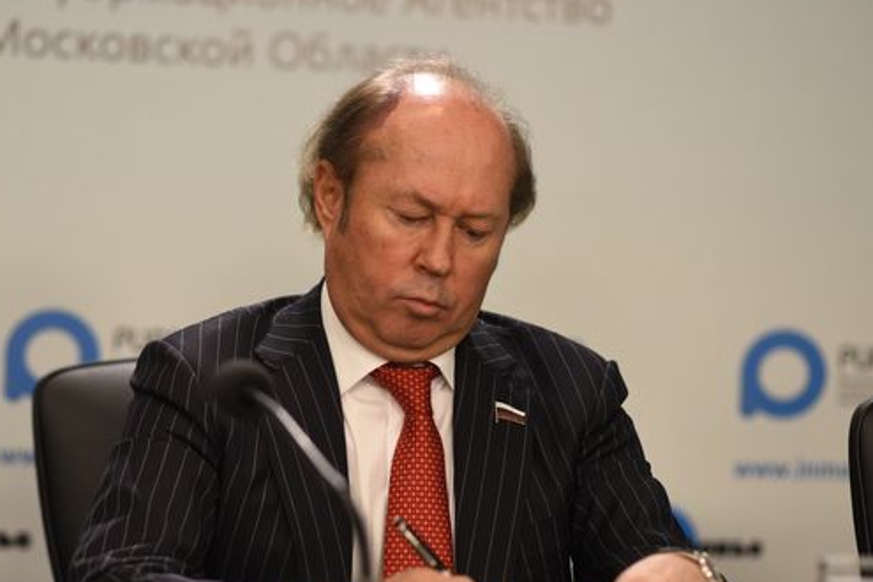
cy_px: 363
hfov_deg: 17.1
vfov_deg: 11.4
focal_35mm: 120
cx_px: 369
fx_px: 2910
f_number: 2.2
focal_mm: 85
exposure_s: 1/1000
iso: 1600
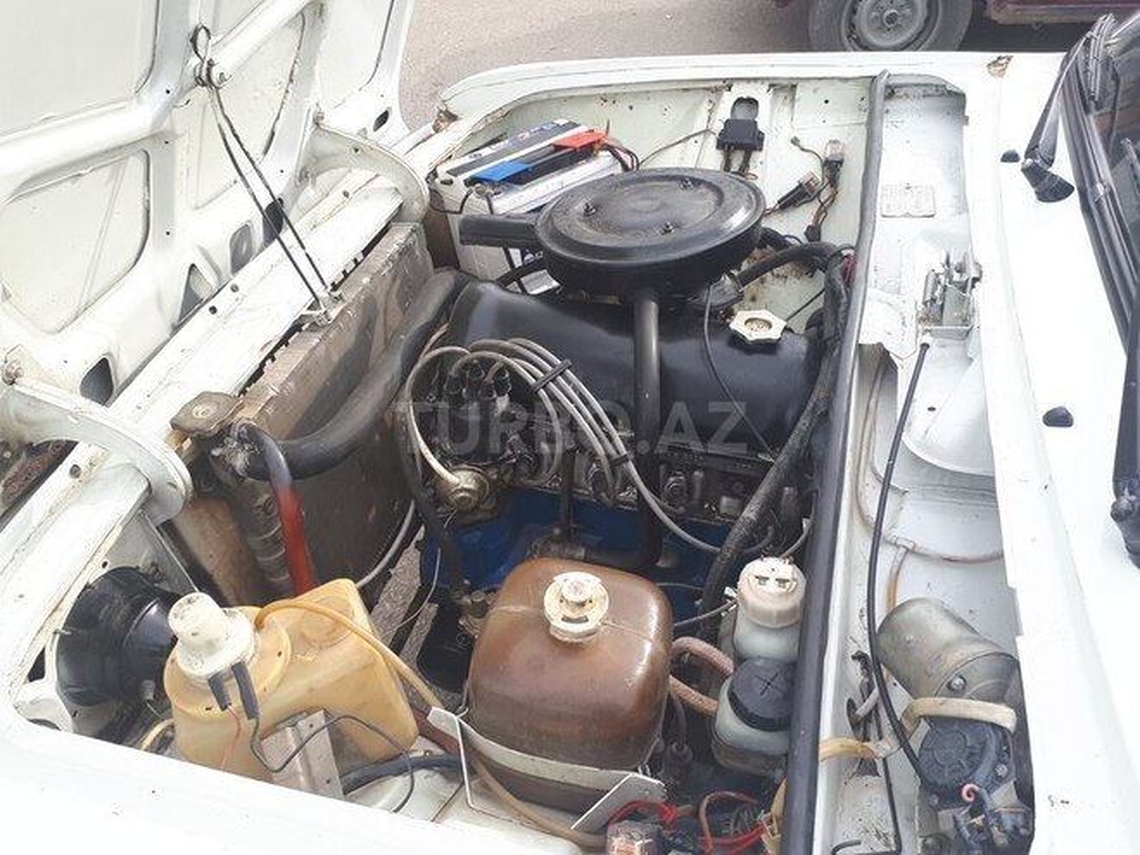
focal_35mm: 27
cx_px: 570
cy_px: 428
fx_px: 889
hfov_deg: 65.3
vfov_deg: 51.4
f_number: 1.9
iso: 40
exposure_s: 1/214
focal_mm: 3.6
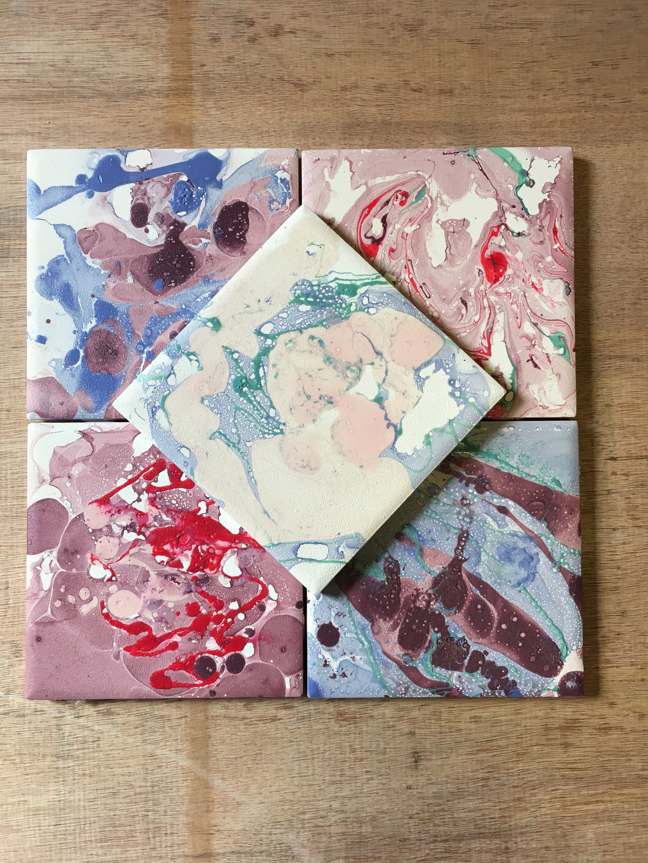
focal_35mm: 29
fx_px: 724
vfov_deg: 61.7
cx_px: 324
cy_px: 432
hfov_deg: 48.2
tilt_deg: -85.7
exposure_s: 1/40
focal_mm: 4.15
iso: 25
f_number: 2.2
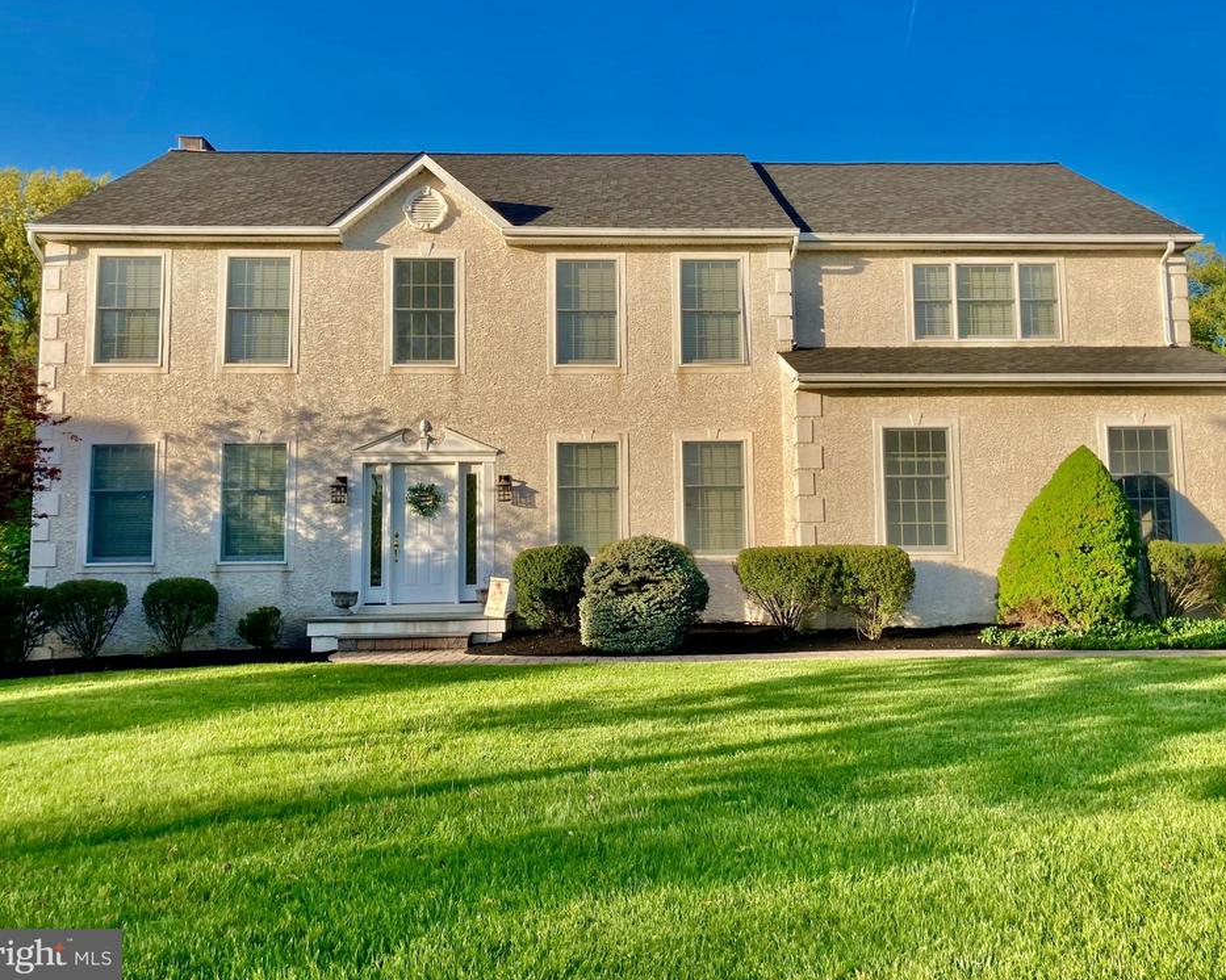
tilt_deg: +5.2
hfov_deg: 58.8
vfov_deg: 48.5
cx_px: 631
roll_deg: +0.1
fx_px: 1088
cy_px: 478
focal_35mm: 30
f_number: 1.8
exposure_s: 1/1080
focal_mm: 3.99
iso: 20
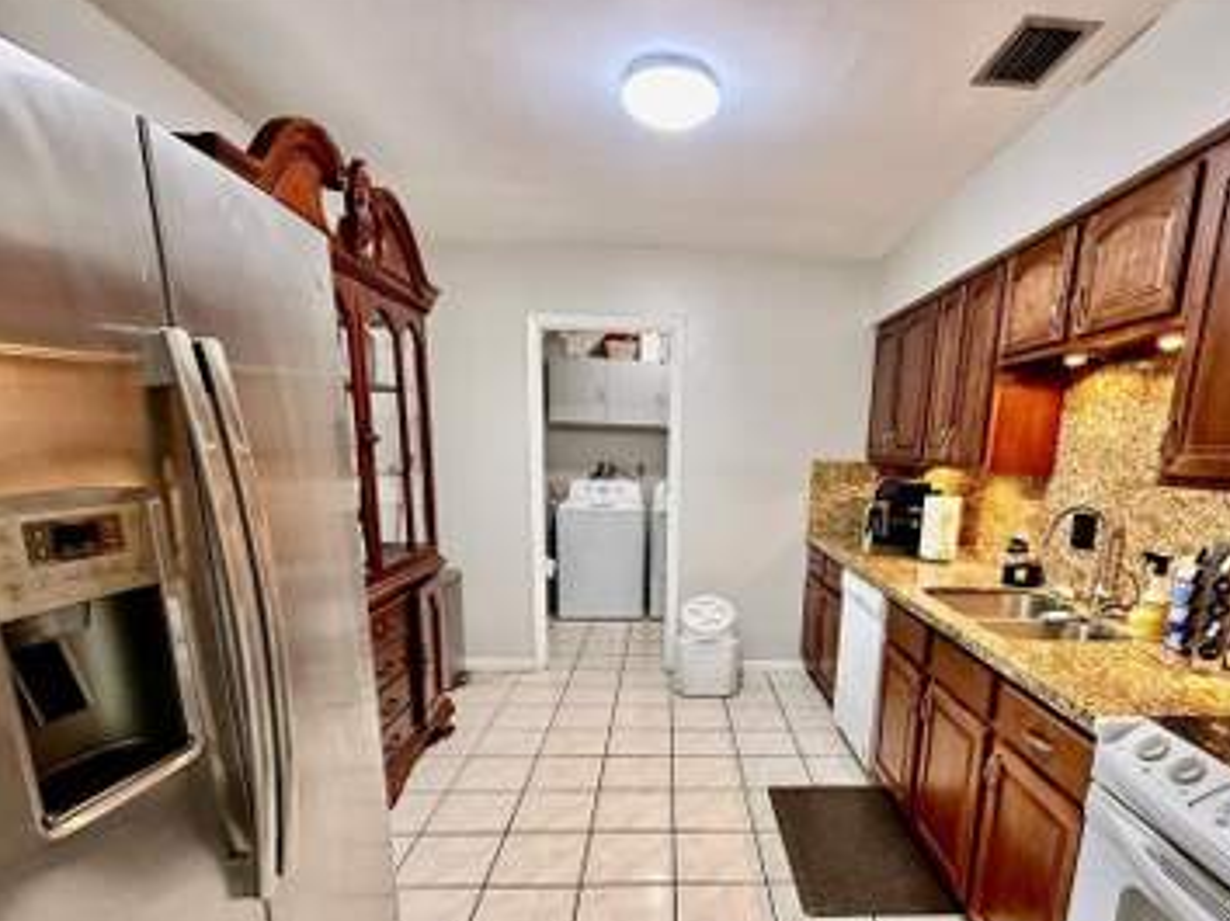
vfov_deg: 67.1
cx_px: 716
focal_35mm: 19
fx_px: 675
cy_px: 601
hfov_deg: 84.0
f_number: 2.2
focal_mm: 2.22
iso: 320
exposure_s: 1/60
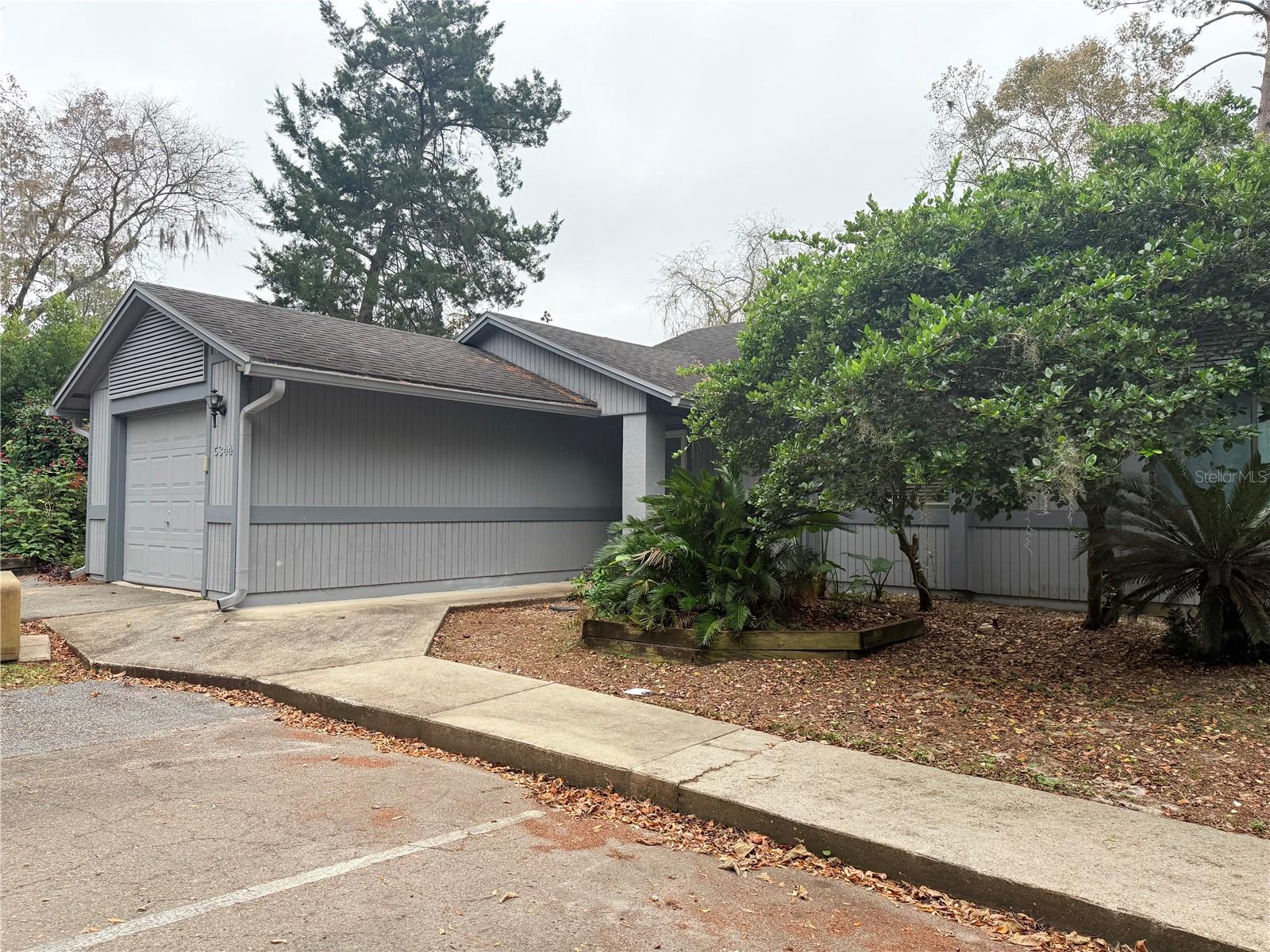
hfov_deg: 71.6
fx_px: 881
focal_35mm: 24
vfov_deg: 56.8
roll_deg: -0.8
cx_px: 635
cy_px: 476
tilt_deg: +3.4
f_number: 1.78
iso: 100
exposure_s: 1/1060
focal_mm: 6.76
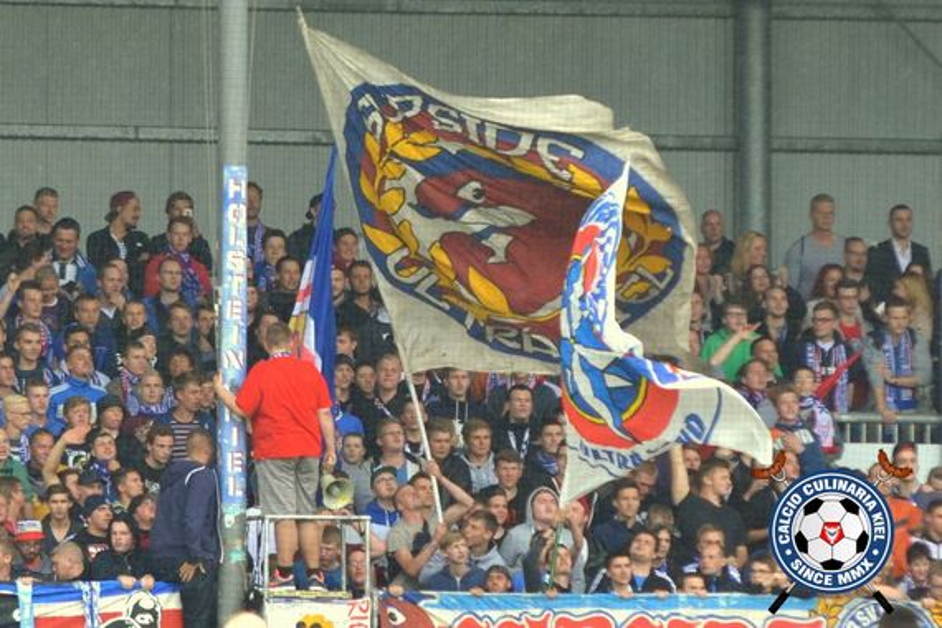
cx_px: 471
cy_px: 314
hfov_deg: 6.9
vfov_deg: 4.6
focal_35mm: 300
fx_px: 7849
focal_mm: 200
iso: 640
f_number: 4
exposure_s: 1/1000
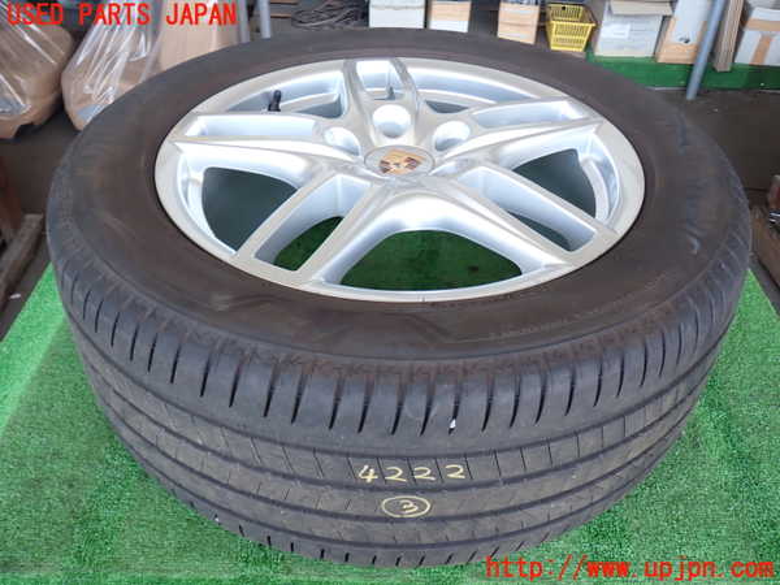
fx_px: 721
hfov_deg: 56.8
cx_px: 390
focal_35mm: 32
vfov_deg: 44.2
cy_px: 292
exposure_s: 1/60
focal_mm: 5.79
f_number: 2.4
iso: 125
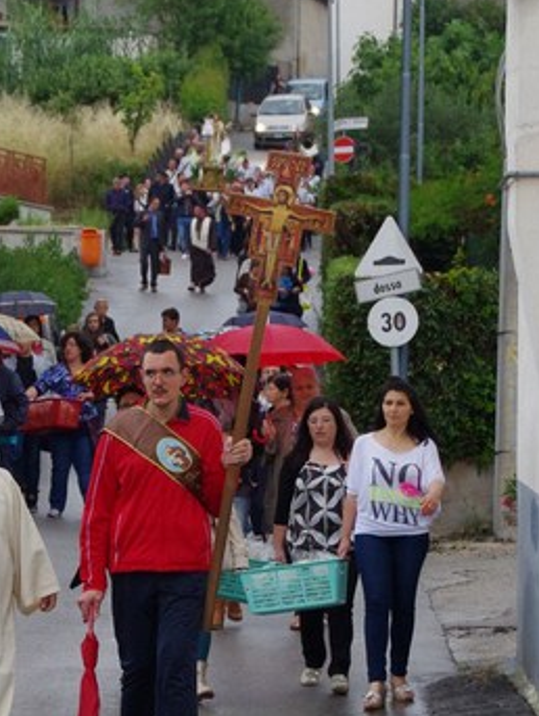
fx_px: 3917
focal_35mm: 189
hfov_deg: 7.9
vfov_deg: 10.4
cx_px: 69
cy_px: 505
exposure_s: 1/160
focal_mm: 60
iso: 1600
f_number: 6.3
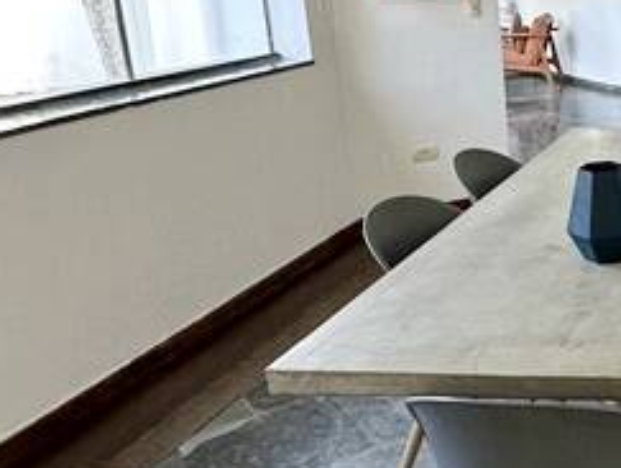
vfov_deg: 31.4
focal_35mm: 46
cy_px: 164
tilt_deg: -14.0
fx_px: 826
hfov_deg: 31.7
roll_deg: -2.1
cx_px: 805
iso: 160
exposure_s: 1/120
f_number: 2.2
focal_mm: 2.22
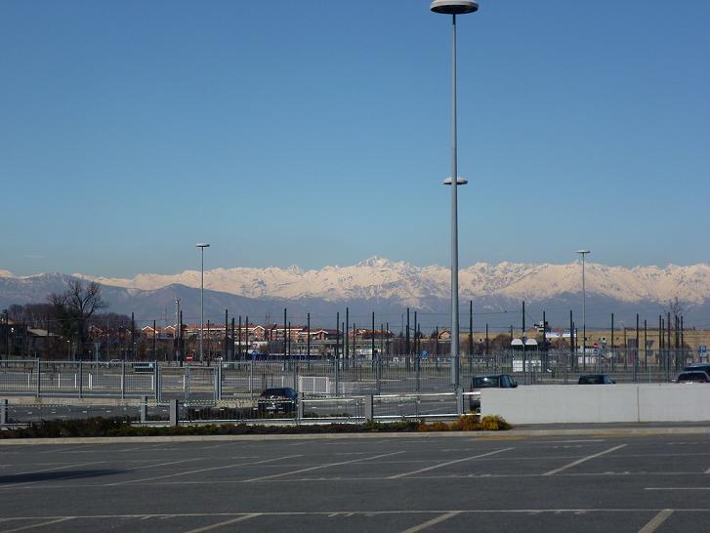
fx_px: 1601
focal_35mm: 78
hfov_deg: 25.0
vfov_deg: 18.9
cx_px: 355
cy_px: 266
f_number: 16
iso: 125
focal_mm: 13.9
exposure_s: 1/100
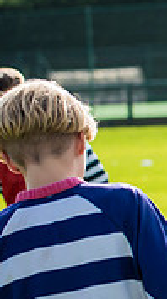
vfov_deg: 6.4
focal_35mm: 337
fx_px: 2664
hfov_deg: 3.5
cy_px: 155
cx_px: 449
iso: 250
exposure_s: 1/1250
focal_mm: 98
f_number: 4
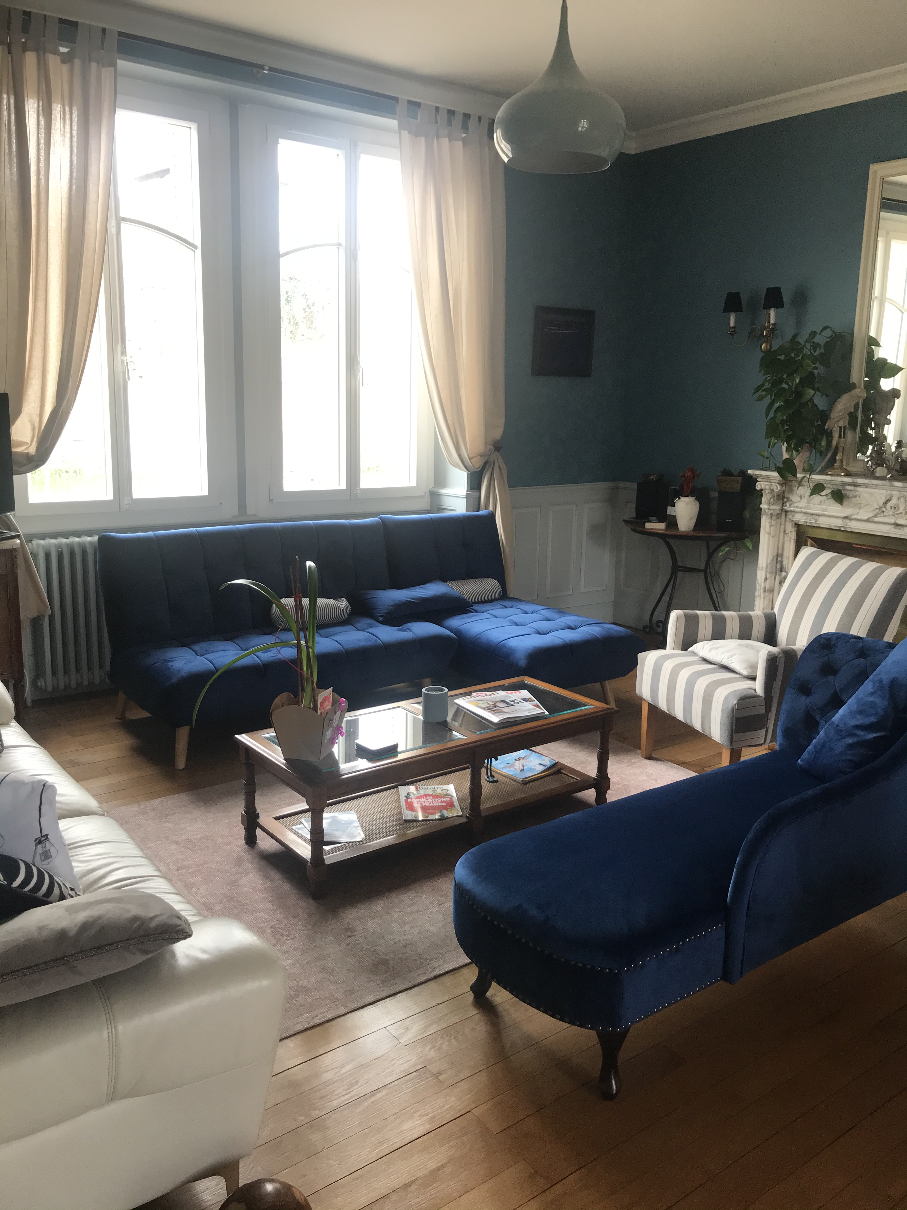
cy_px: 605
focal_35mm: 28
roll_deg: -0.5
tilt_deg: -10.0
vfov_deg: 63.4
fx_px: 978
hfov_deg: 49.7
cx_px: 454
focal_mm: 3.99
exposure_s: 1/100
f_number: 1.8
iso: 40
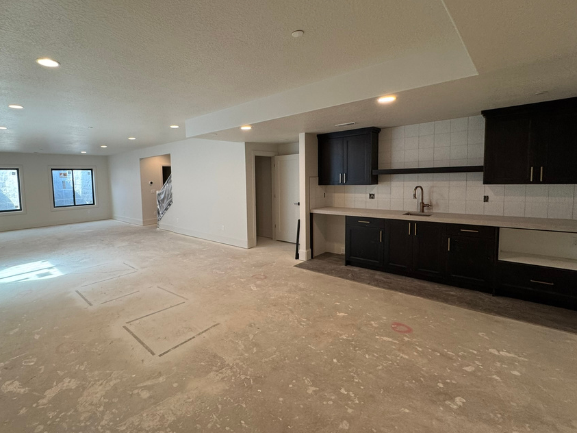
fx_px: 283
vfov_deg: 74.6
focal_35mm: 17
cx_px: 229
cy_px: 200
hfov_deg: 89.8
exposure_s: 1/120
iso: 160
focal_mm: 2.22
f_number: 2.2
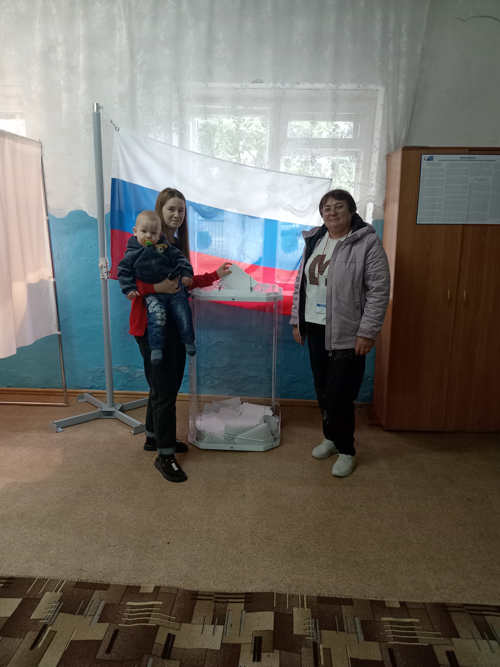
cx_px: 250
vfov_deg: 69.4
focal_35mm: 25
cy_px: 334
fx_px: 481
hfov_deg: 54.9
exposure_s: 1/25
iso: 531
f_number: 1.8
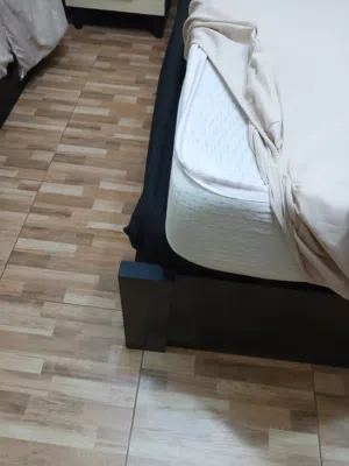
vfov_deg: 65.3
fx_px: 363
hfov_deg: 51.4
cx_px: 174
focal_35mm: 27
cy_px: 233
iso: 250
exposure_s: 1/33.3
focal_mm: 3.98
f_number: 1.8
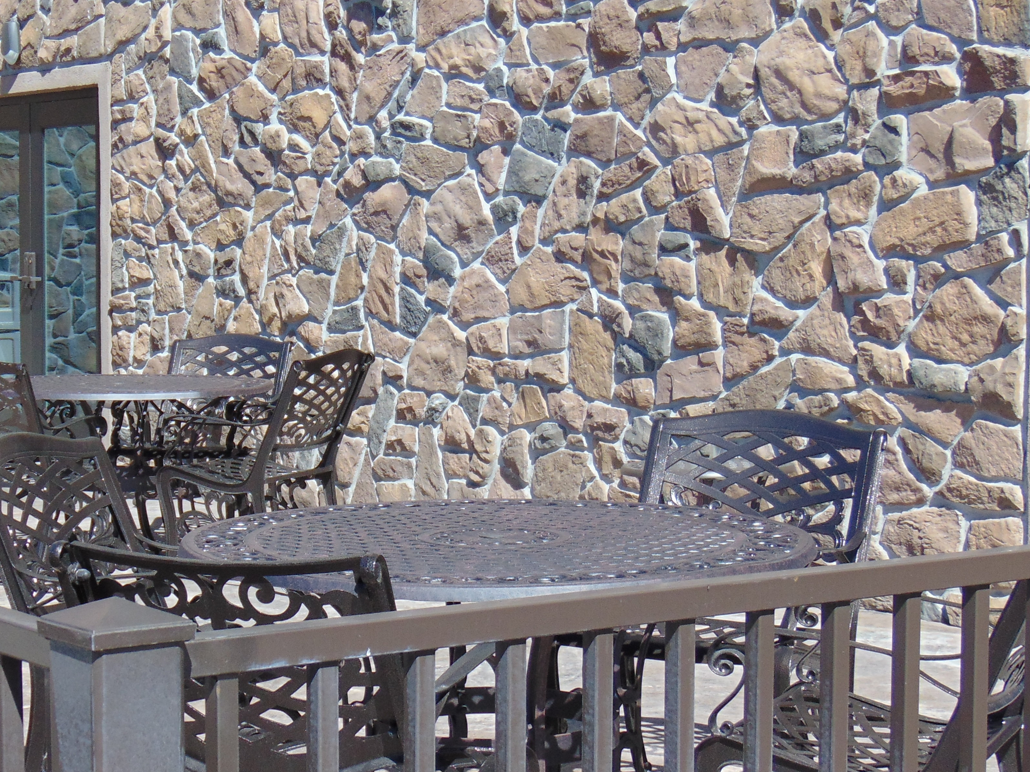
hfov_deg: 23.9
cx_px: 295
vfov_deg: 18.2
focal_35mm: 81
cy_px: 420
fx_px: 2410
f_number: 3.5
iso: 80
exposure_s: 1/640
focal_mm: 9
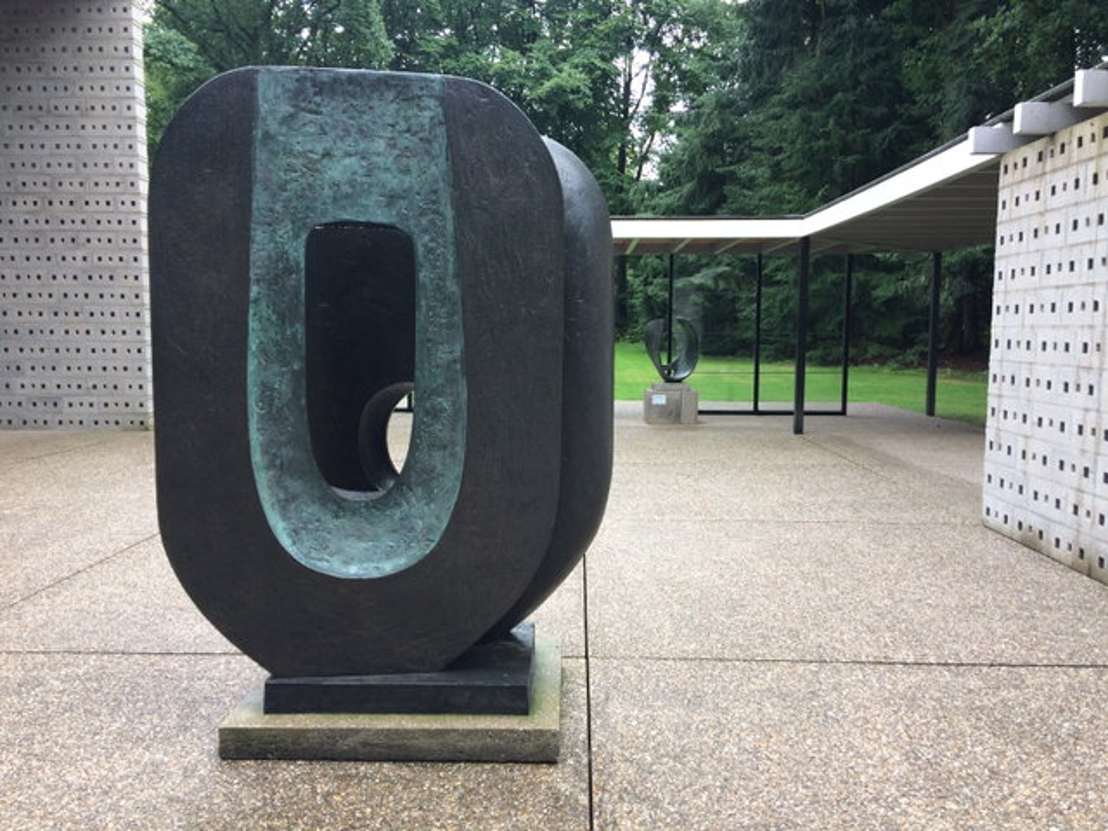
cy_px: 416
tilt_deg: -5.9
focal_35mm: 29
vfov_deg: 48.2
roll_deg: -0.1
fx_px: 928
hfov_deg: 61.7
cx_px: 554
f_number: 2.2
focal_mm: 4.15
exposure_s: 1/173
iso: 32
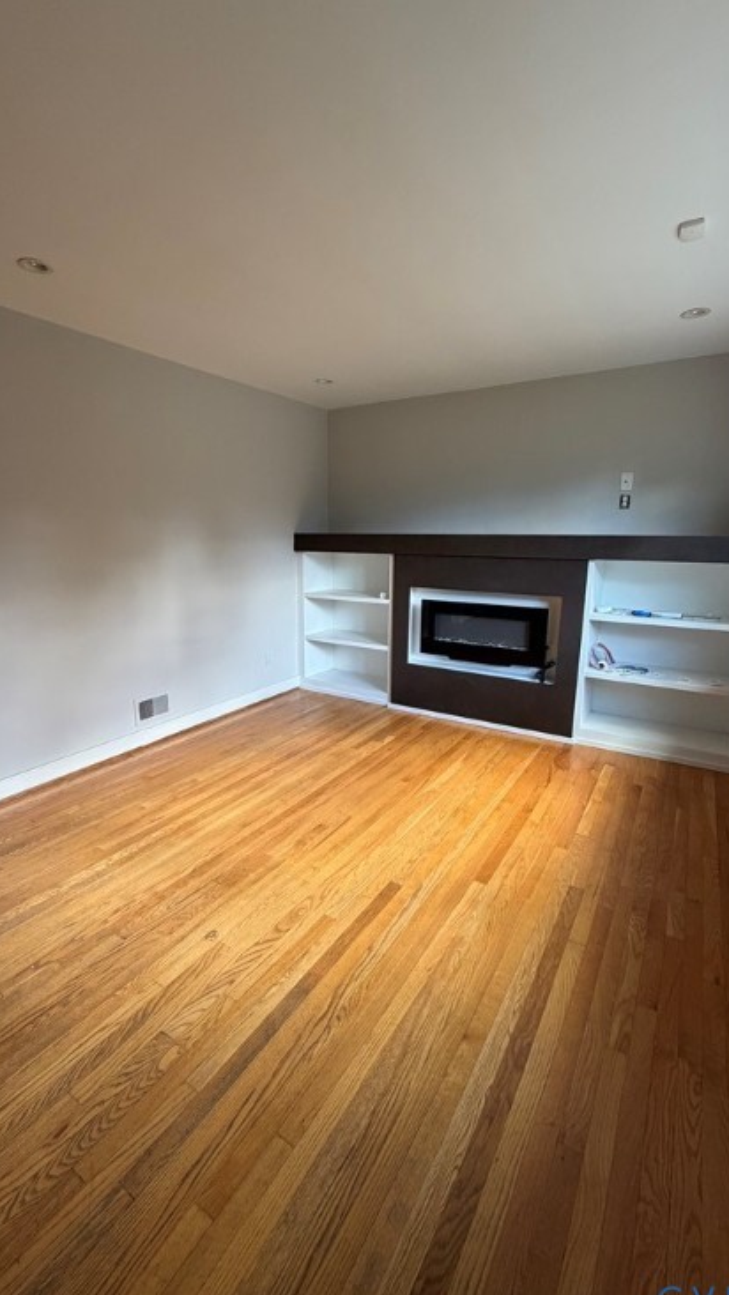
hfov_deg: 67.1
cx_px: 352
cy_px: 648
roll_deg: -0.5
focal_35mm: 16
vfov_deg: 99.4
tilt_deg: -11.0
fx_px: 550
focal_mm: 2.22
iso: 250
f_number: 2.2
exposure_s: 1/121
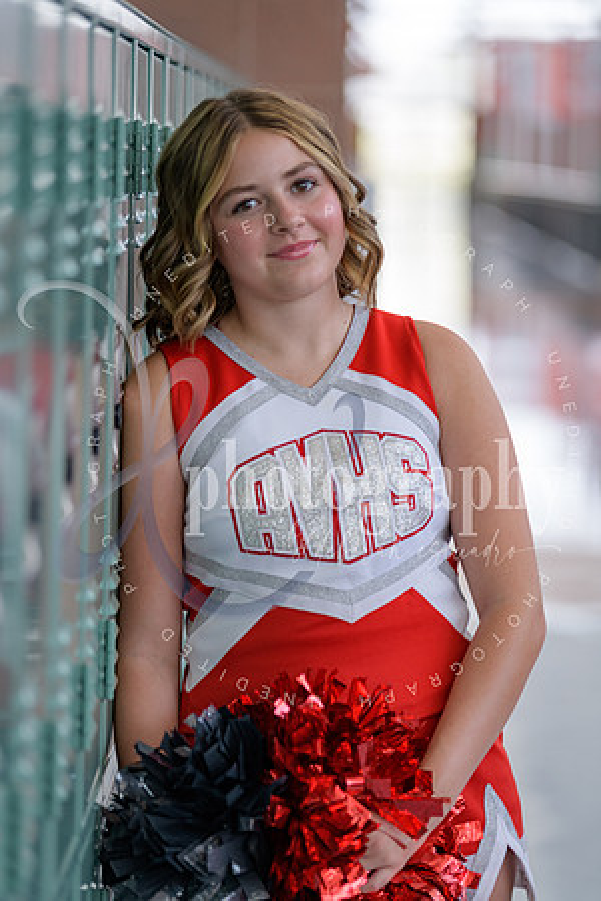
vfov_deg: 15.2
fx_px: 3380
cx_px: 300
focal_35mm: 135
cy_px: 450
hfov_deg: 10.2
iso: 250
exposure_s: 1/125
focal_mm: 135
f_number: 2.8
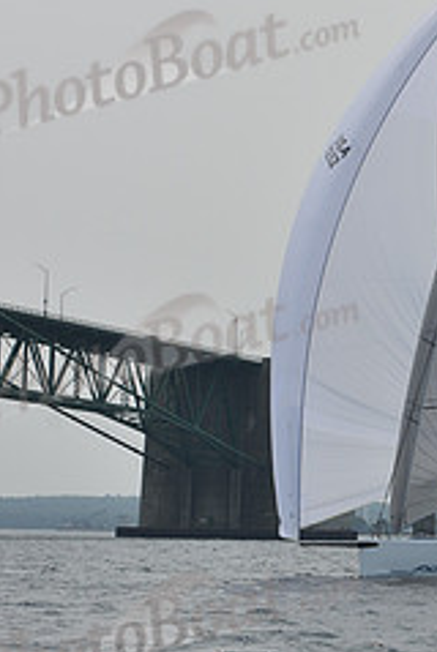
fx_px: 4048
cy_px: 172
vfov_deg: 9.2
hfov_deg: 6.1
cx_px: 501
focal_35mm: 223
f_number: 6.3
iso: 250
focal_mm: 92
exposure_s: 1/3200
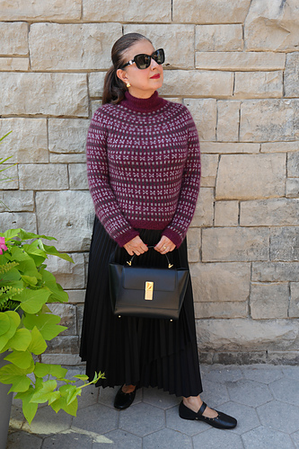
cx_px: 150
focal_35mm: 38
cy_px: 224
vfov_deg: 51.3
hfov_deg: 35.5
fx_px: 467
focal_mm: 25
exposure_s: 1/160
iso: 160
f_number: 4.5
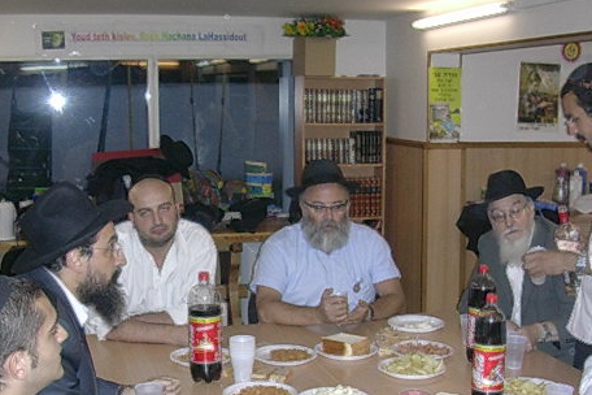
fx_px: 888
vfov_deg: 24.9
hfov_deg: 36.9
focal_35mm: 54
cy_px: 262
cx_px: 284
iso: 70
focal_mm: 5.6
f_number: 2.7
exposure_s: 1/64
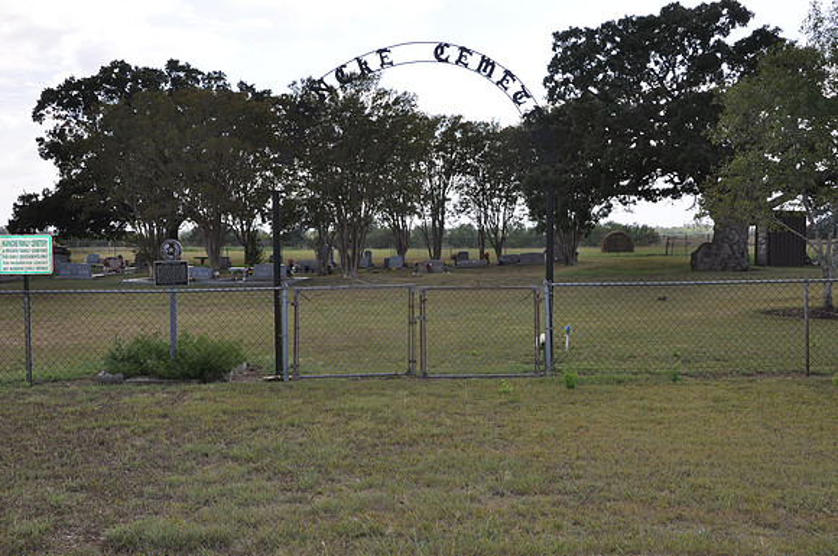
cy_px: 278
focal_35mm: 39
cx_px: 419
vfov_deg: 34.1
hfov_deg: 49.6
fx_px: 907
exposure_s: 1/200
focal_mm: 26
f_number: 10
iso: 200
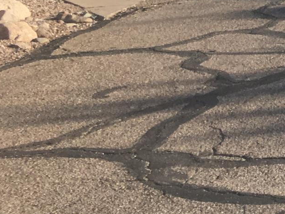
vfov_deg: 9.8
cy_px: -207
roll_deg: +0.2
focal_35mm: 141
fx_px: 1161
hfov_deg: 11.6
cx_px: 676
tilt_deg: +2.9
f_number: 2.2
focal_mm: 4.15
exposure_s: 1/916
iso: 25
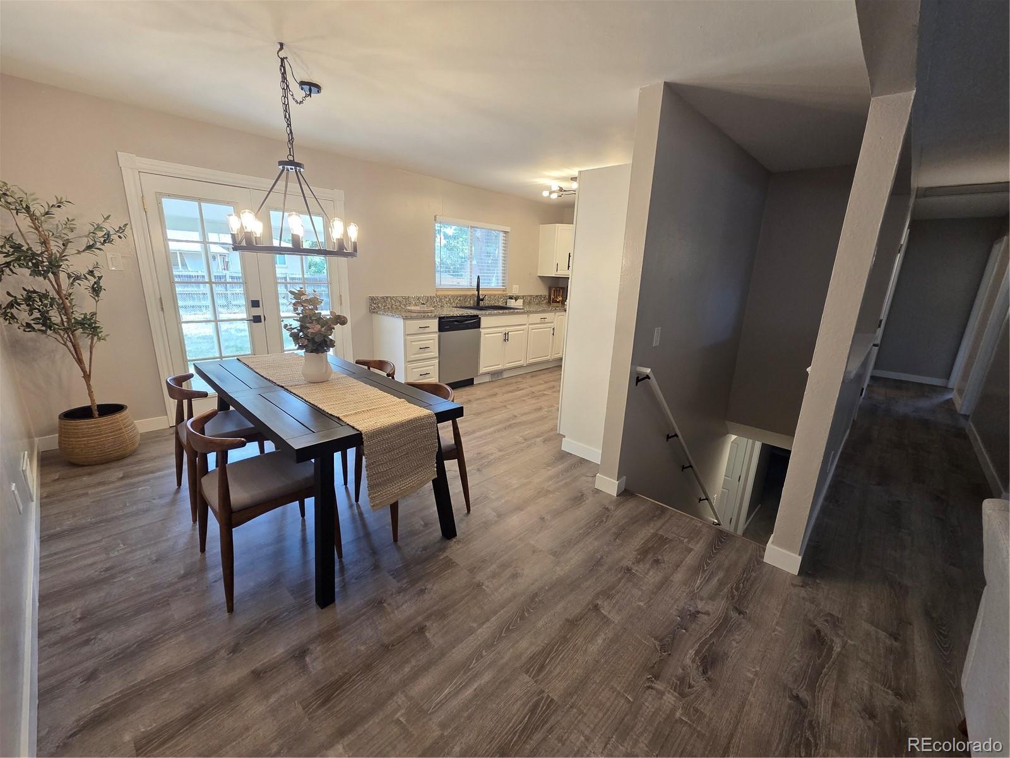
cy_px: 379
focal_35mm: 13
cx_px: 505
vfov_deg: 89.9
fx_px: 379
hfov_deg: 106.2
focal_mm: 2.2
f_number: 2.2
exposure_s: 1/120
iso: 160
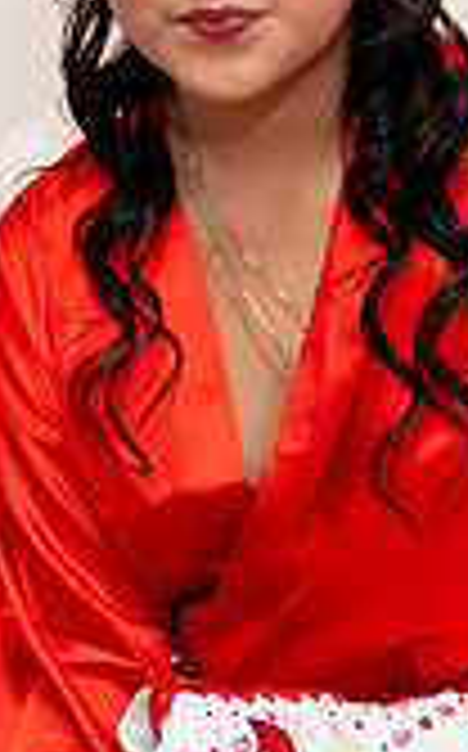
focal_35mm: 140
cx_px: 270
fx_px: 2864
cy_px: 266
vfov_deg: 14.9
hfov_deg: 9.3
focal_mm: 34
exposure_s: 1/80
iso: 500
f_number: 3.2
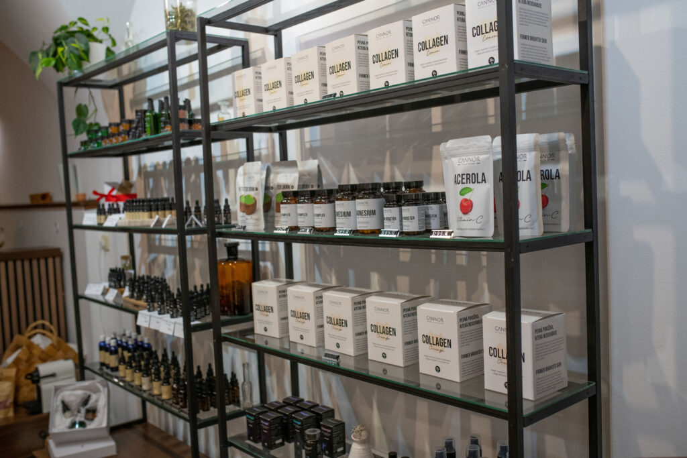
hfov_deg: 54.4
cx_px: 344
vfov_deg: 37.9
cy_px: 229
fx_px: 668
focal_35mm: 35
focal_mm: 35
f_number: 4.5
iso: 1600
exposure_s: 1/200
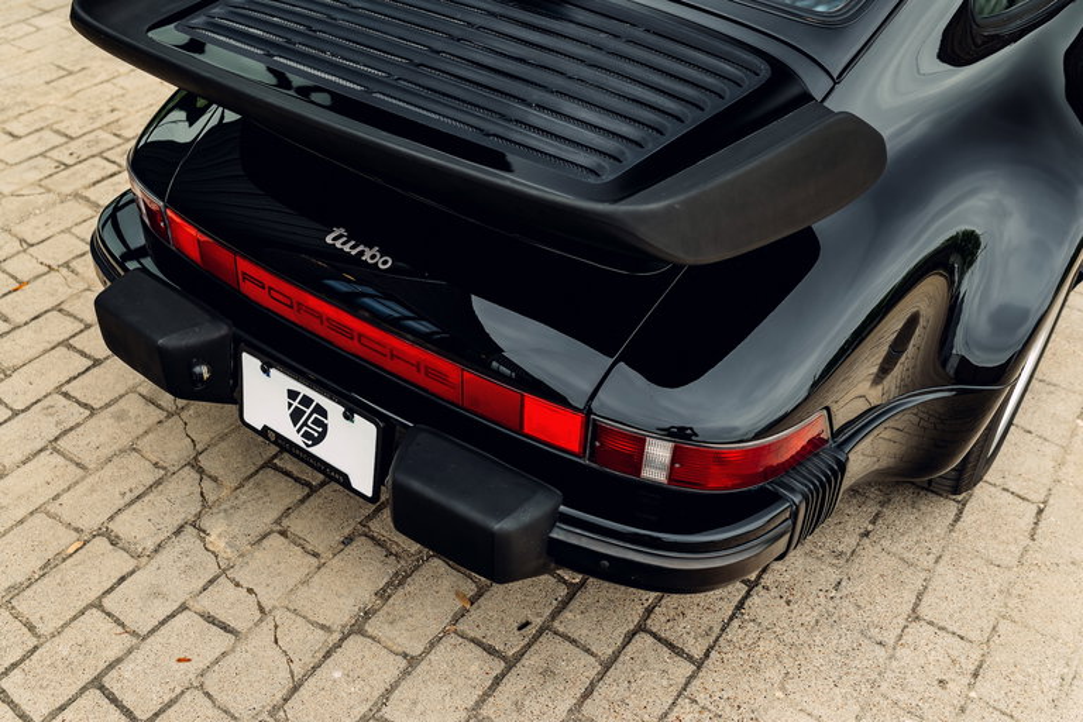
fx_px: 1053
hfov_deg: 54.4
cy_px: 361
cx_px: 542
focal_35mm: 35
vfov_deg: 37.9
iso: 320
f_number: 3.8
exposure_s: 1/50
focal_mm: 35
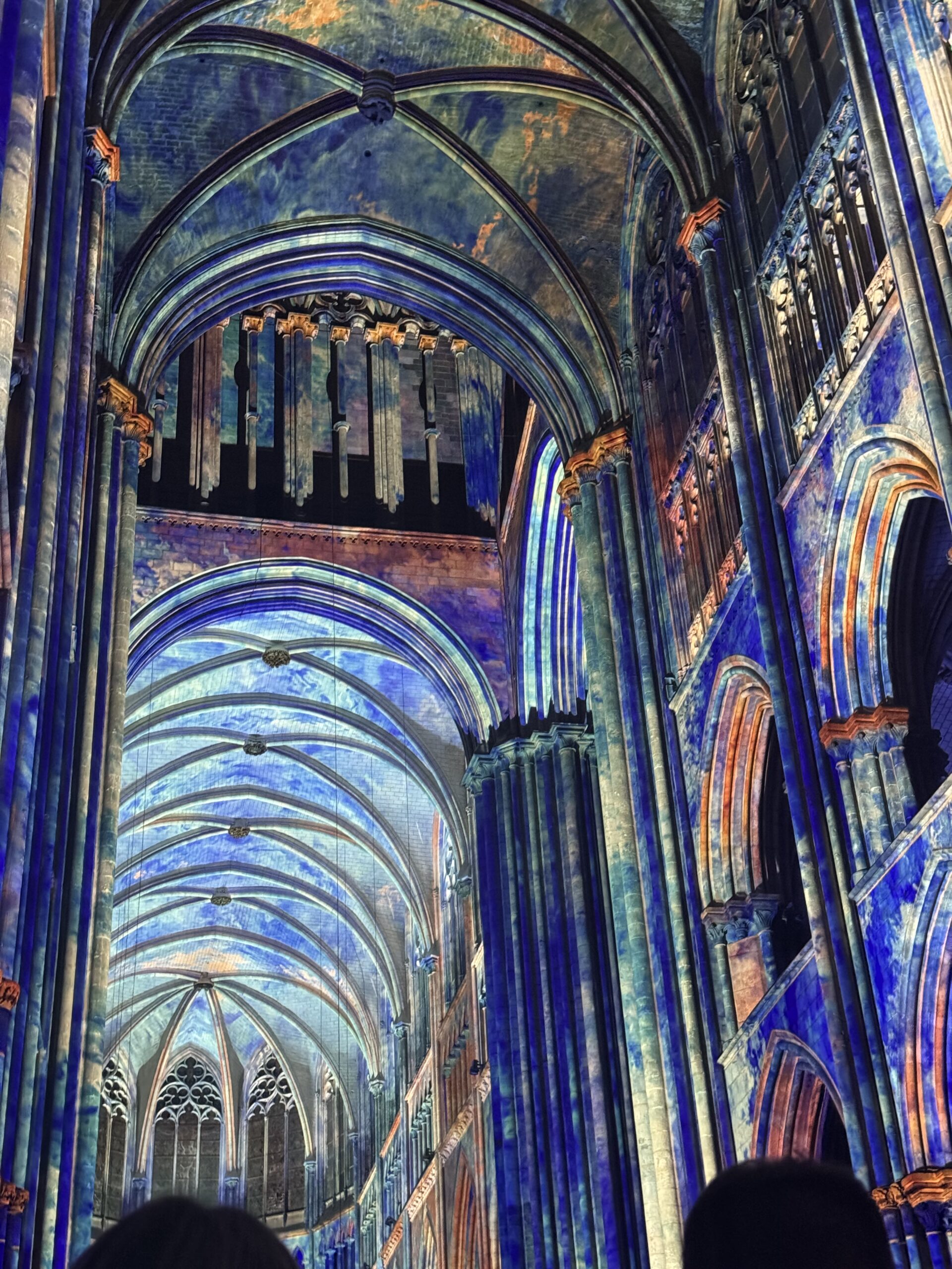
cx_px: 476
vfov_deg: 39.7
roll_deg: +3.9
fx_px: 1760
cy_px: 634
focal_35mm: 48
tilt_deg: +33.4
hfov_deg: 30.3
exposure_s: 1/26
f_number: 1.78
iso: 800
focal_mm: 6.76
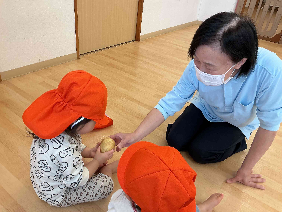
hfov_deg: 61.7
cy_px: 106
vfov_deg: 48.2
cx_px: 141
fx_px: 236
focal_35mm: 29
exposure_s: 1/120
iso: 50
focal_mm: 3
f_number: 1.8
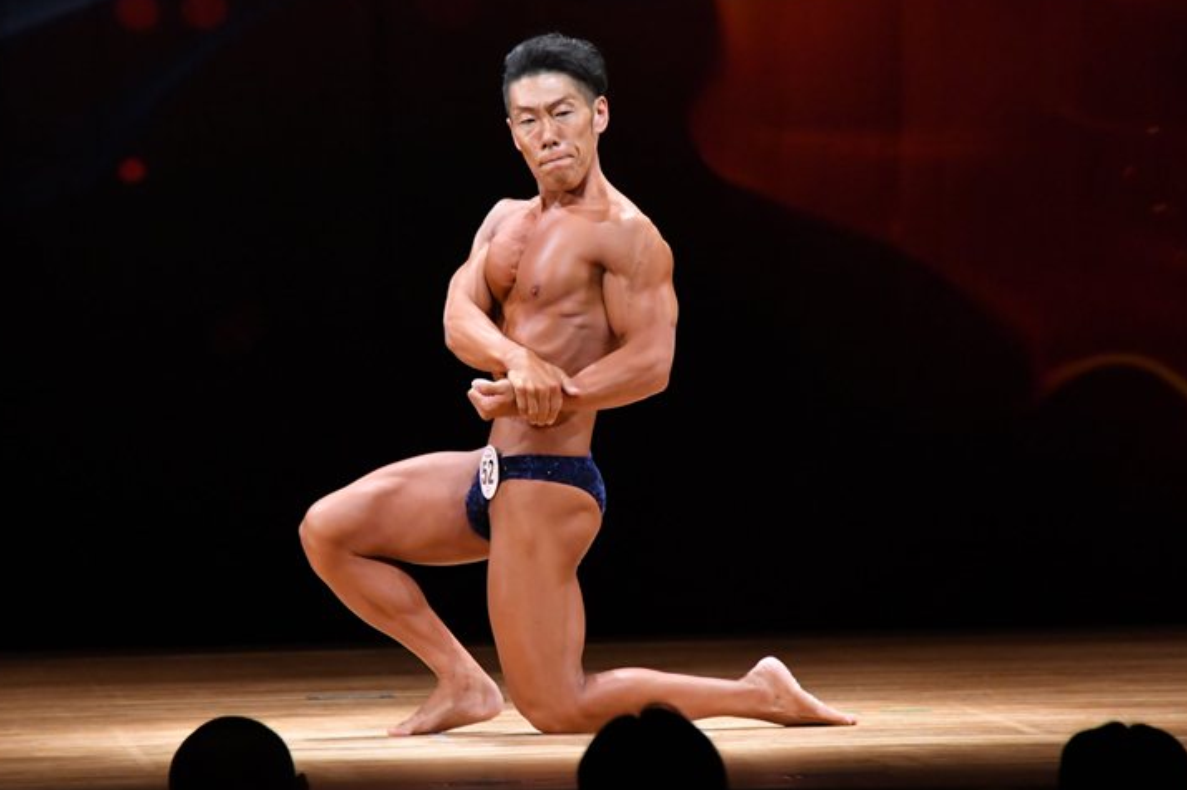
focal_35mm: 325
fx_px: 10711
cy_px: 383
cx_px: 594
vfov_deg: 4.2
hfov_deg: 6.3
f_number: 5.6
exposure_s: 1/400
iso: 4000
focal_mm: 200
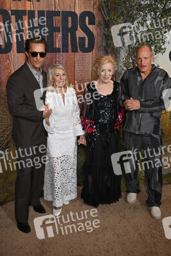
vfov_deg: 54.5
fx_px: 250
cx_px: 86
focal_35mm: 35
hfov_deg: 37.8
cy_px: 128
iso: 1000
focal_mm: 35
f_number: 7.1
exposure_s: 1/250
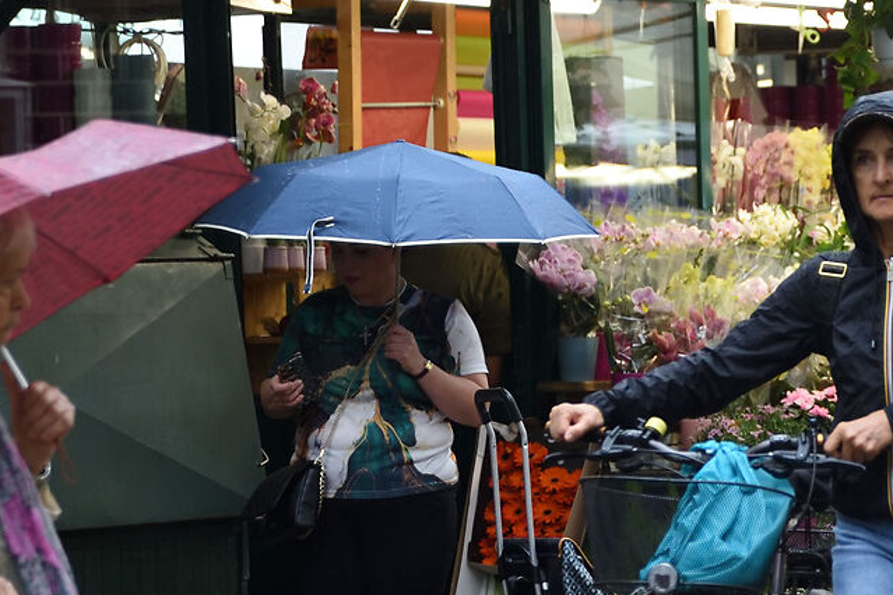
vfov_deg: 5.2
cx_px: 988
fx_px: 6523
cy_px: 381
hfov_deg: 7.8
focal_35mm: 263
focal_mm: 70
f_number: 2.8
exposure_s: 1/250
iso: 500
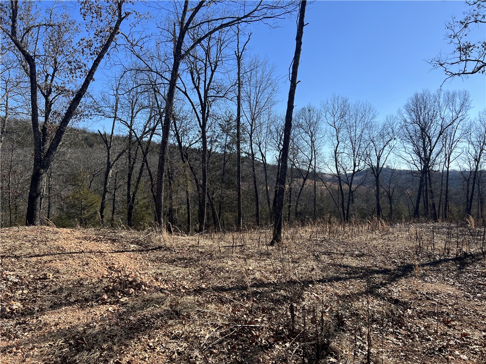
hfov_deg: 67.3
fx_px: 365
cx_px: 243
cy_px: 182
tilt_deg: +2.5
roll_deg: +0.5
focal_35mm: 26
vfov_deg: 53.1
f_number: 1.5
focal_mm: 5.7
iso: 50
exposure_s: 1/3257
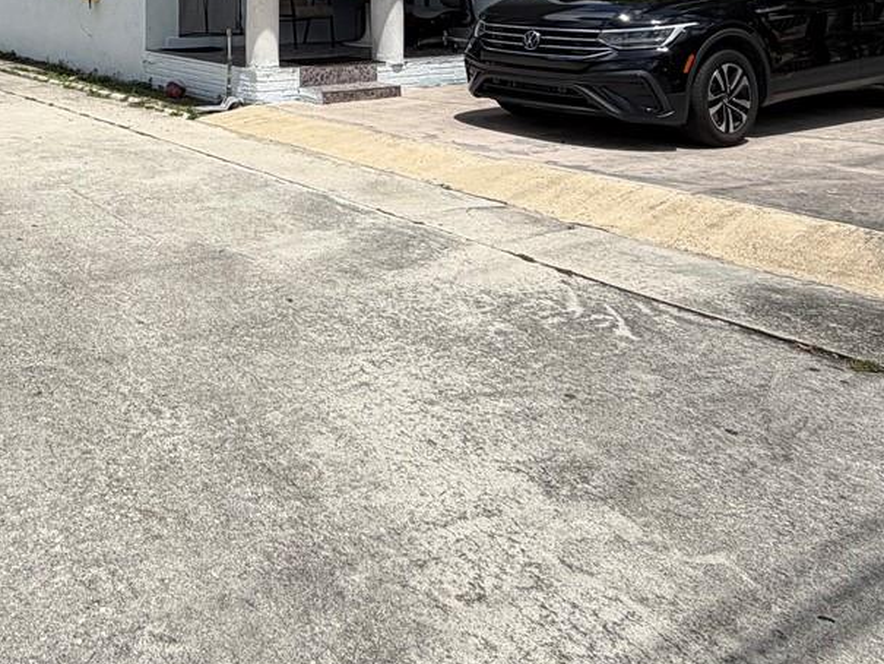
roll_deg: +0.3
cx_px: 115
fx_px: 945
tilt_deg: +0.7
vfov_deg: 33.9
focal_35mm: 37
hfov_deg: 46.1
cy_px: -56
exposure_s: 1/1901
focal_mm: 2.22
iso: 20
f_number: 2.2
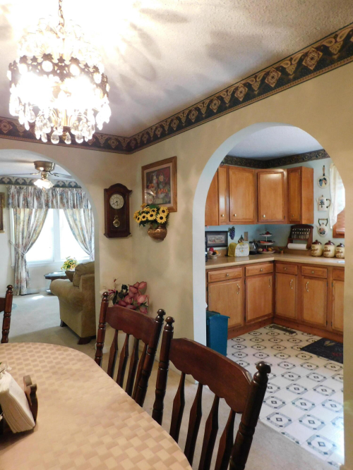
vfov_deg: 73.9
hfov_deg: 58.9
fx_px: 313
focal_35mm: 23
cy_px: 235
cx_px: 176
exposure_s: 1/25
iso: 400
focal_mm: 4
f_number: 3
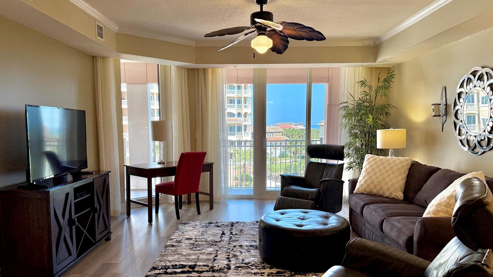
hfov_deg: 67.9
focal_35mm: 28
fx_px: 366
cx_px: 239
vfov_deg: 41.4
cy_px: 158
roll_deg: -0.3
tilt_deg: -5.0
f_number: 1.78
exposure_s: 1/353
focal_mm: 6.76
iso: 80
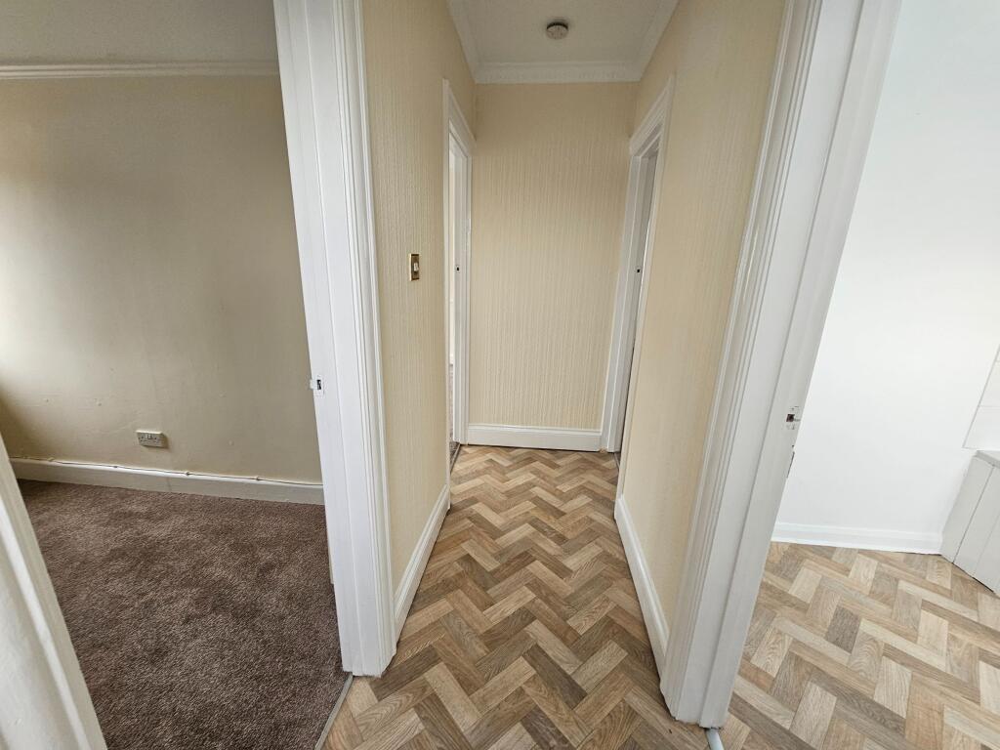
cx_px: 500
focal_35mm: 13
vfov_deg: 89.9
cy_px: 375
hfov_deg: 106.2
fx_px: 376
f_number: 2.2
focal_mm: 2.2
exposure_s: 1/50
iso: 80
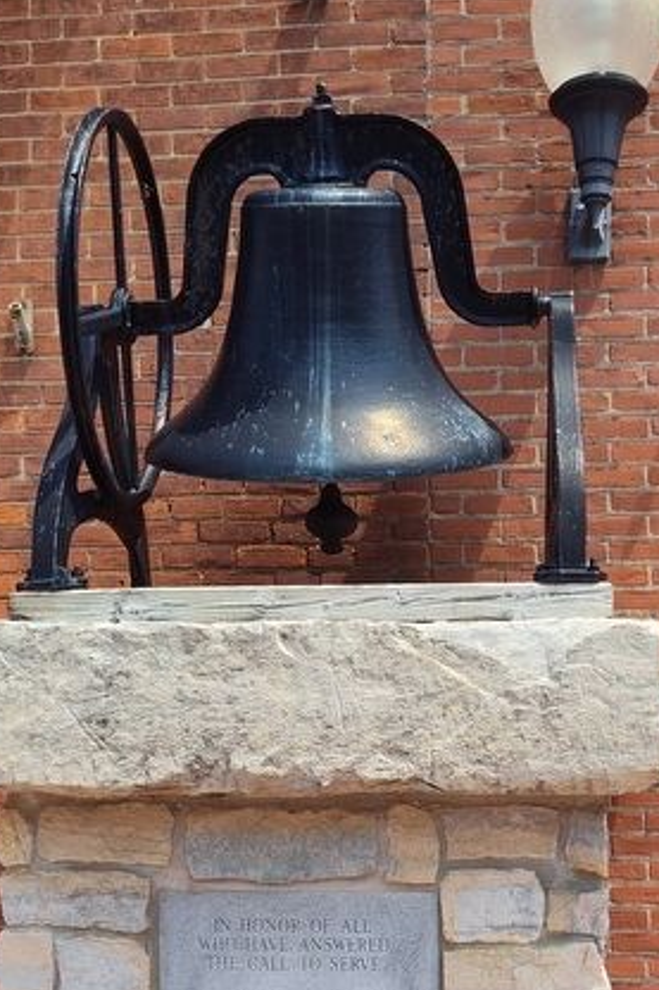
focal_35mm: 46
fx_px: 1264
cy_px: 742
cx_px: 374
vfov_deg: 41.5
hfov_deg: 29.2
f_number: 1.8
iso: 100
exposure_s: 1/926
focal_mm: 5.56
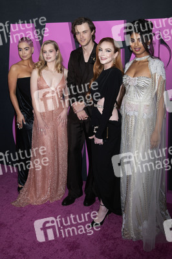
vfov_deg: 50.7
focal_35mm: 38
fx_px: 273
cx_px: 86
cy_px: 130
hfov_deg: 35.0
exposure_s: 1/160
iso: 400
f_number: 5.6
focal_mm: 38
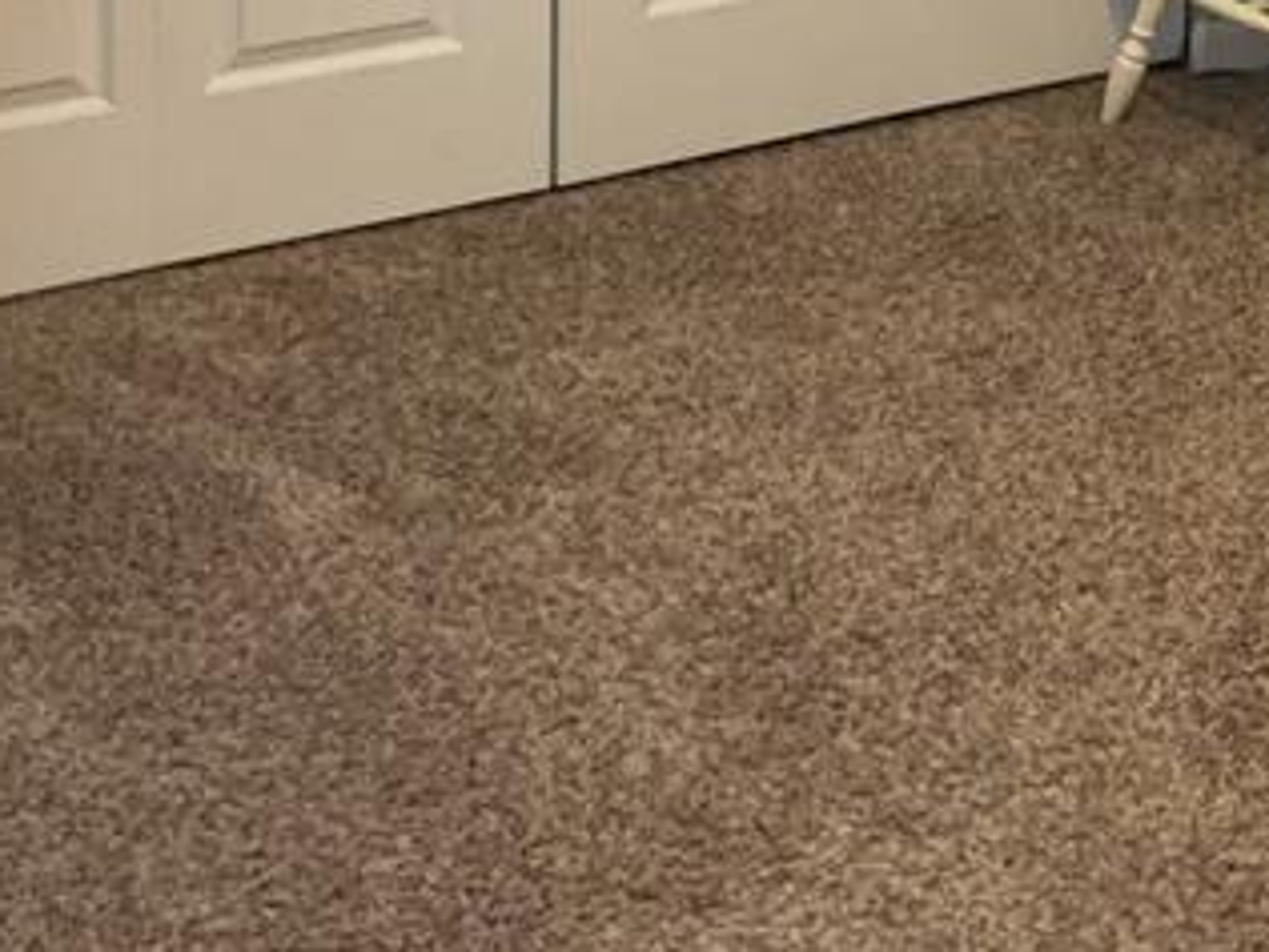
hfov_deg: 20.0
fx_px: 3446
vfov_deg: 14.6
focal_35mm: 94
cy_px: -482
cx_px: 1361
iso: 80
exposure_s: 1/60
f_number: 1.8
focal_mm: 3
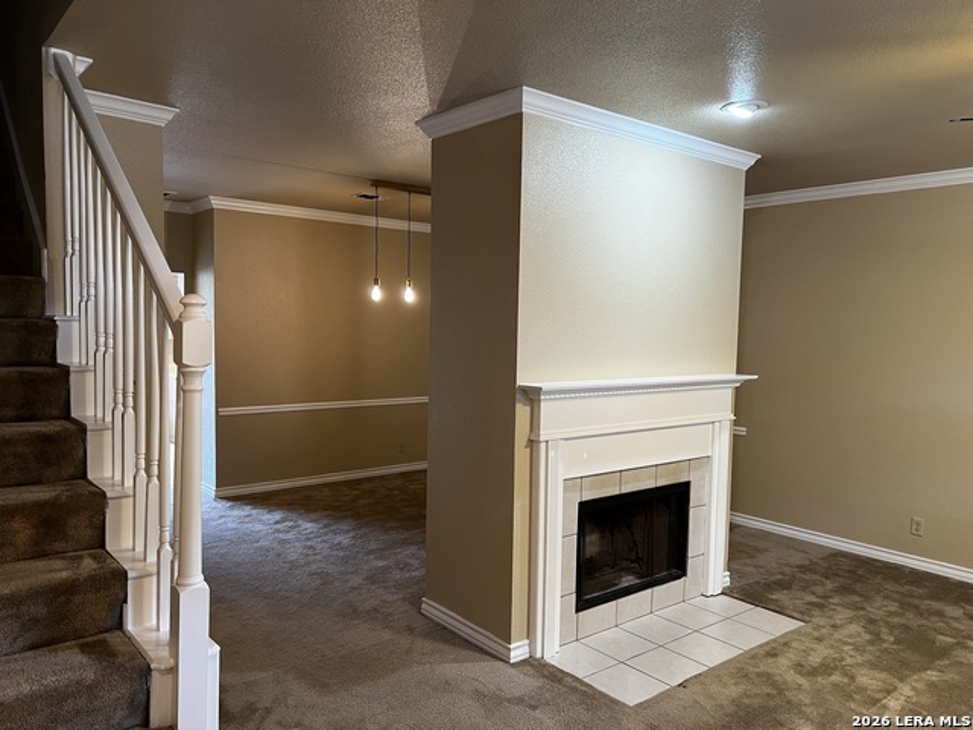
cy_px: 365
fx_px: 731
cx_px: 486
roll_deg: -0.8
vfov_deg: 53.1
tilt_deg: -4.5
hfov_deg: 67.3
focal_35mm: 26
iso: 125
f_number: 1.5
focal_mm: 5.7
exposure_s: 1/60
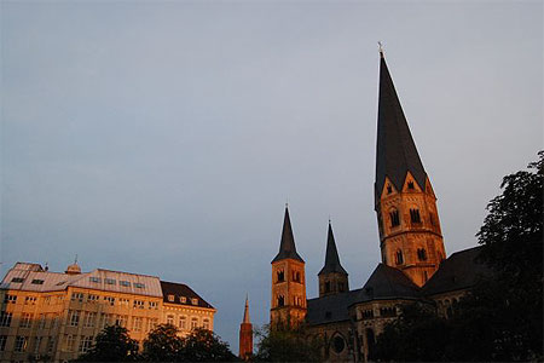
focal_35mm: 27
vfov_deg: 47.9
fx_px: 408
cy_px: 182
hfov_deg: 67.4
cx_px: 272
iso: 1600
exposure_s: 1/400
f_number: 10
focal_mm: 18
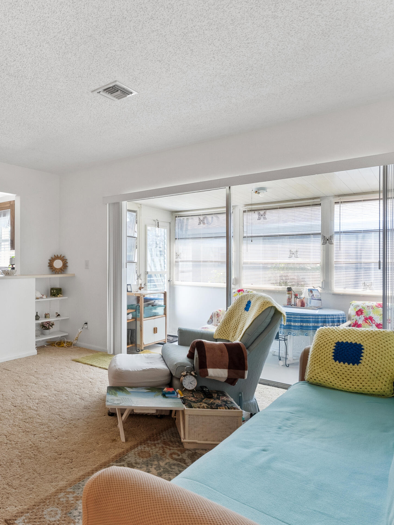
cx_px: 94
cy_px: 259
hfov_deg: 54.0
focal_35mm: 24
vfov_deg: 71.6
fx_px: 364
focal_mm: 16
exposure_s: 1/13
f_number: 8
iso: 1600
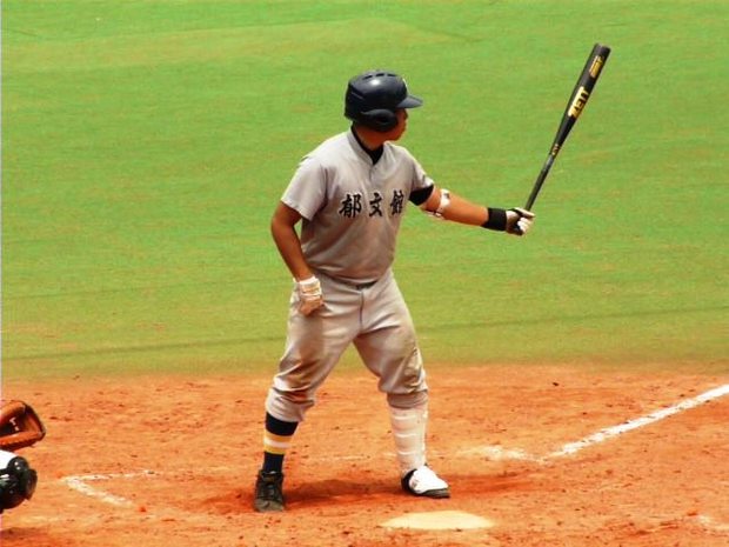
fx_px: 8255
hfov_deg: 5.1
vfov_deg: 3.8
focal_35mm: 392
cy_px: 274
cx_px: 364
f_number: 8
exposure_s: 1/250
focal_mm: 64.3
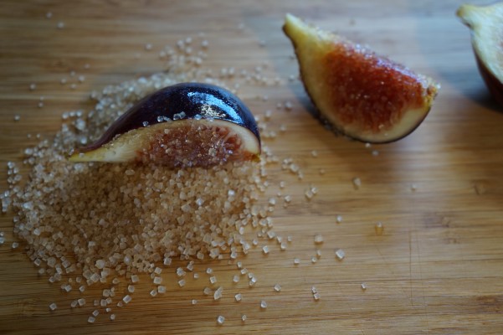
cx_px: 252
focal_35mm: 52
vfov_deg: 25.7
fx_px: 733
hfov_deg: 37.9
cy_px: 168
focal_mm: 35
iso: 500
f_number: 4.5
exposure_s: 1/60
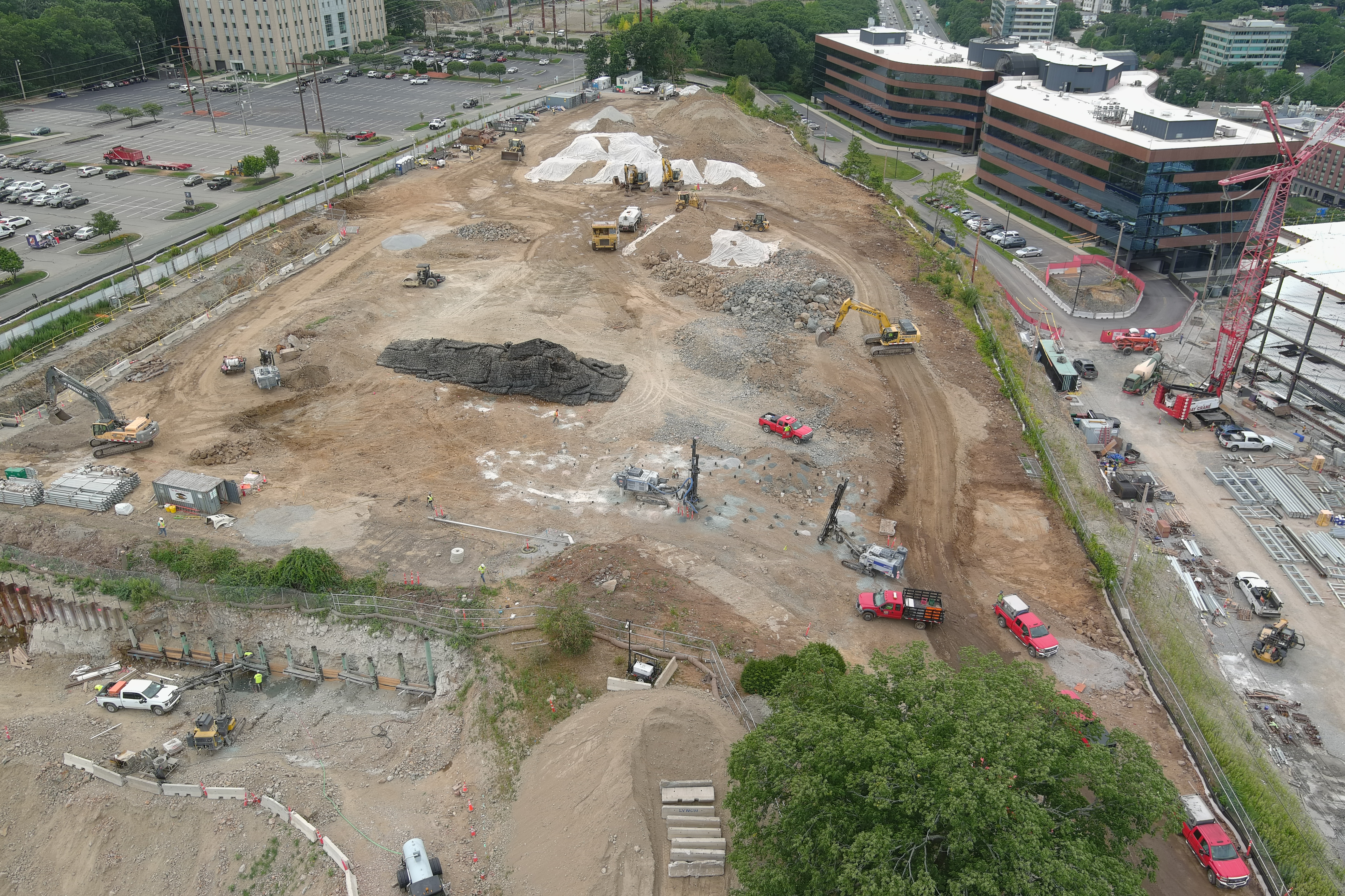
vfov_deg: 45.0
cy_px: 448
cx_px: 672
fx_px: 1083
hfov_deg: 63.7
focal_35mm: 29
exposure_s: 1/500
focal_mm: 10.57
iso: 100
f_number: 2.8
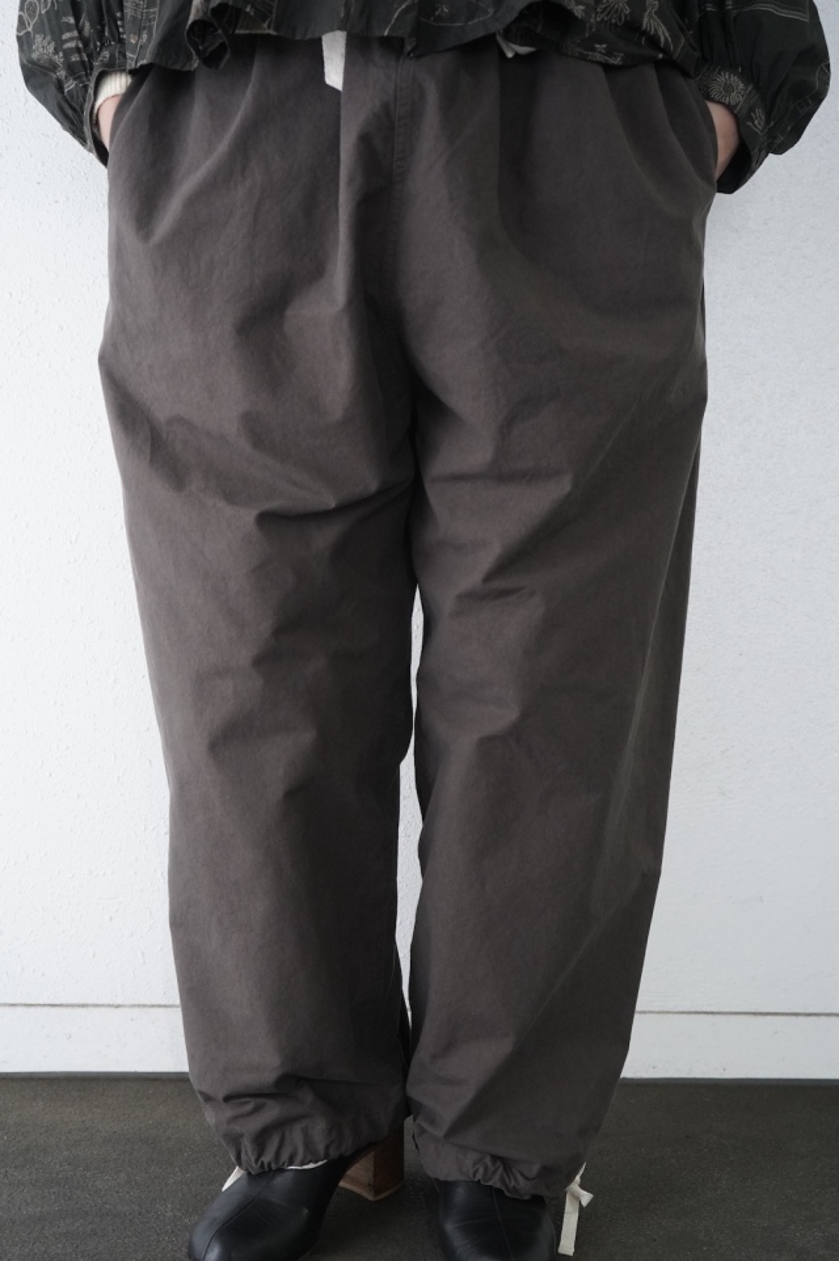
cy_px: 630
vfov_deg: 47.4
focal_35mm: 41
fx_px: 1435
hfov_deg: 32.6
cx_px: 420
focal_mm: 41
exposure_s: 1/40
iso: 5000
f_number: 5.6
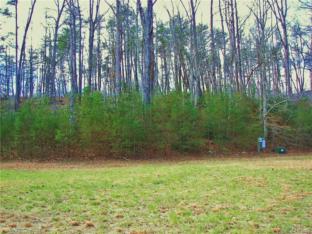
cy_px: 117
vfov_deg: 39.7
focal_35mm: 36
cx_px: 156
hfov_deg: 51.4
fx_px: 324
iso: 50
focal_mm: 6
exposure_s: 1/125
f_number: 2.8
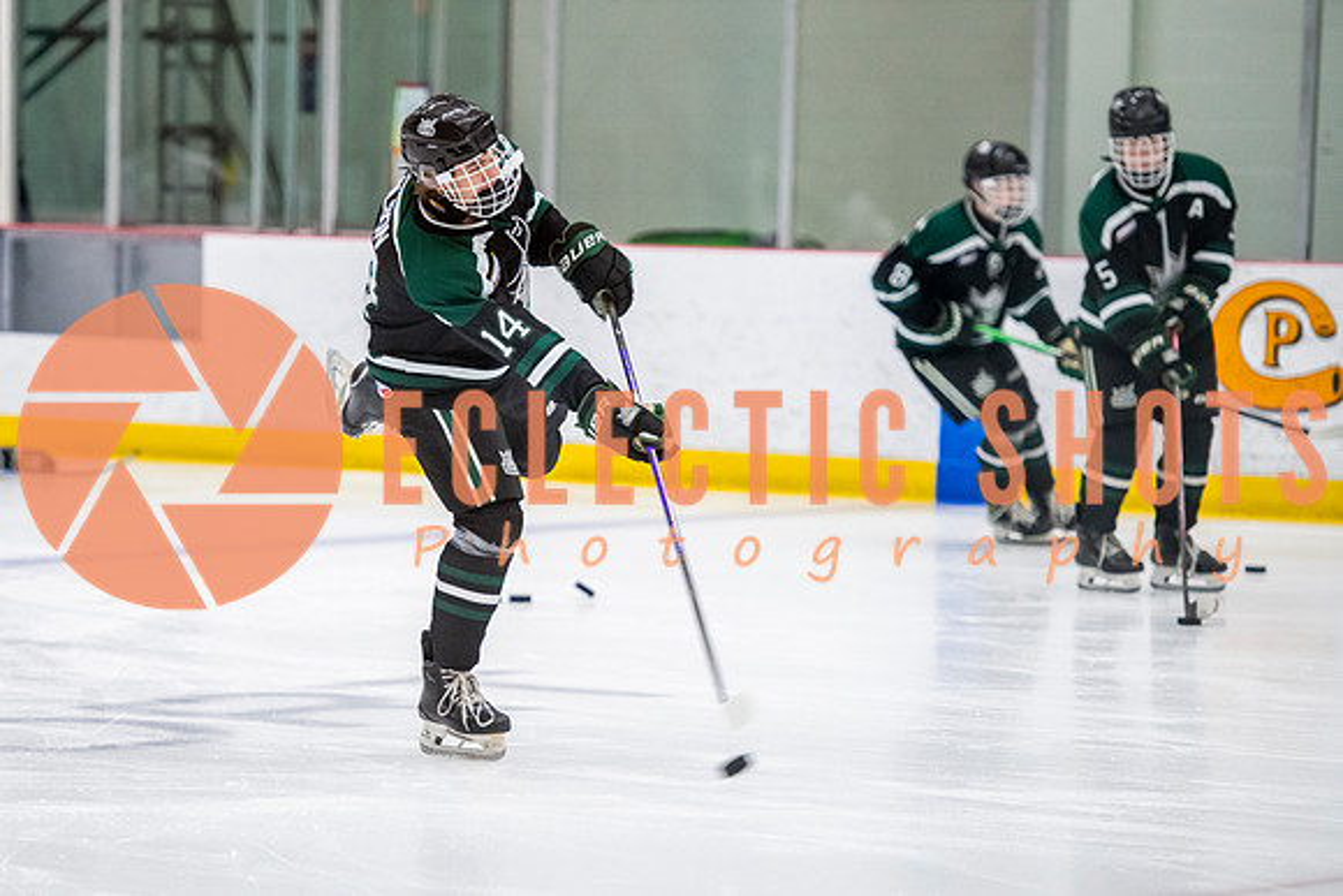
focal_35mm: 203
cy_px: 473
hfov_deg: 10.1
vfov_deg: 6.8
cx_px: 505
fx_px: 7575
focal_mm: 160
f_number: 3.2
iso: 3200
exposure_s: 1/640
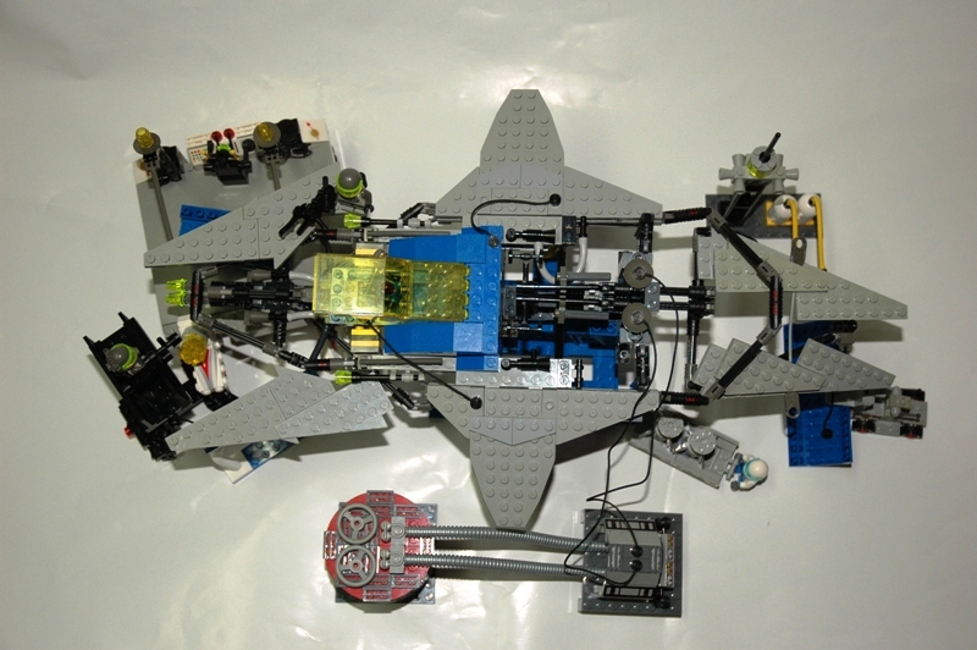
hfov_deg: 45.0
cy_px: 325
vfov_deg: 30.8
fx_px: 1180
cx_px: 488
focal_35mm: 44
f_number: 4
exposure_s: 1/60
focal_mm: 29
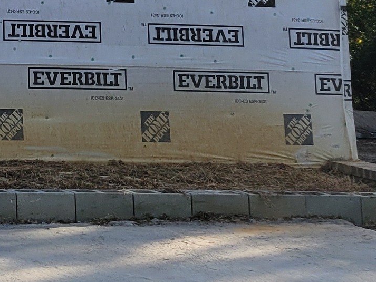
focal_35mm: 112
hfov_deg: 15.6
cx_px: -246
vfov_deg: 12.3
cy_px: -187
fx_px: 1217
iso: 40
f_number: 1.8
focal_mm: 5.4
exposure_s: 1/769
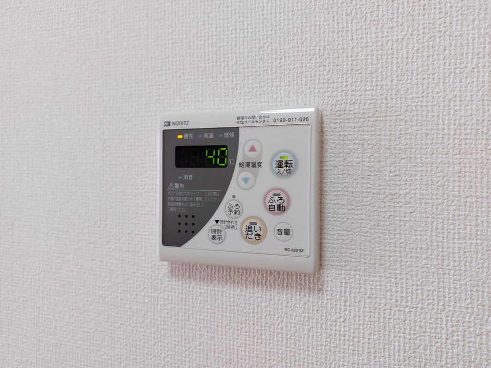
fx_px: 340
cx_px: 246
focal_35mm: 24
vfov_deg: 56.8
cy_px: 184
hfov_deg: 71.6
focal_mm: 5.23
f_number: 1.8
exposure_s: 1/24
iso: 64
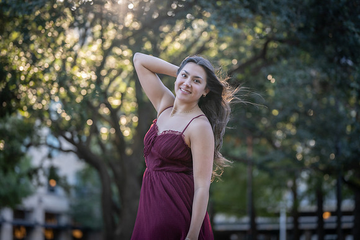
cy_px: 120
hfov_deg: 19.5
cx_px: 180
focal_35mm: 105
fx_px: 1050
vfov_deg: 13.0
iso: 320
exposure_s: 1/320
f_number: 2.8
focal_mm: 105
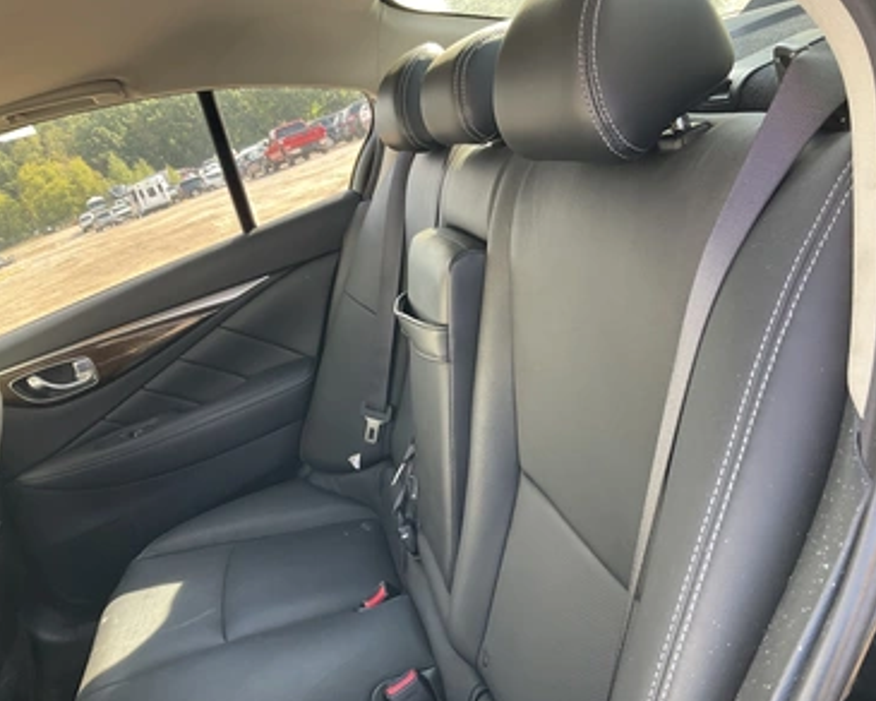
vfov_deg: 47.1
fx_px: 804
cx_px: 475
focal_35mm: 31
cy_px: 358
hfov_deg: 57.1
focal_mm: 3
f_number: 1.8
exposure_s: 1/122
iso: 64
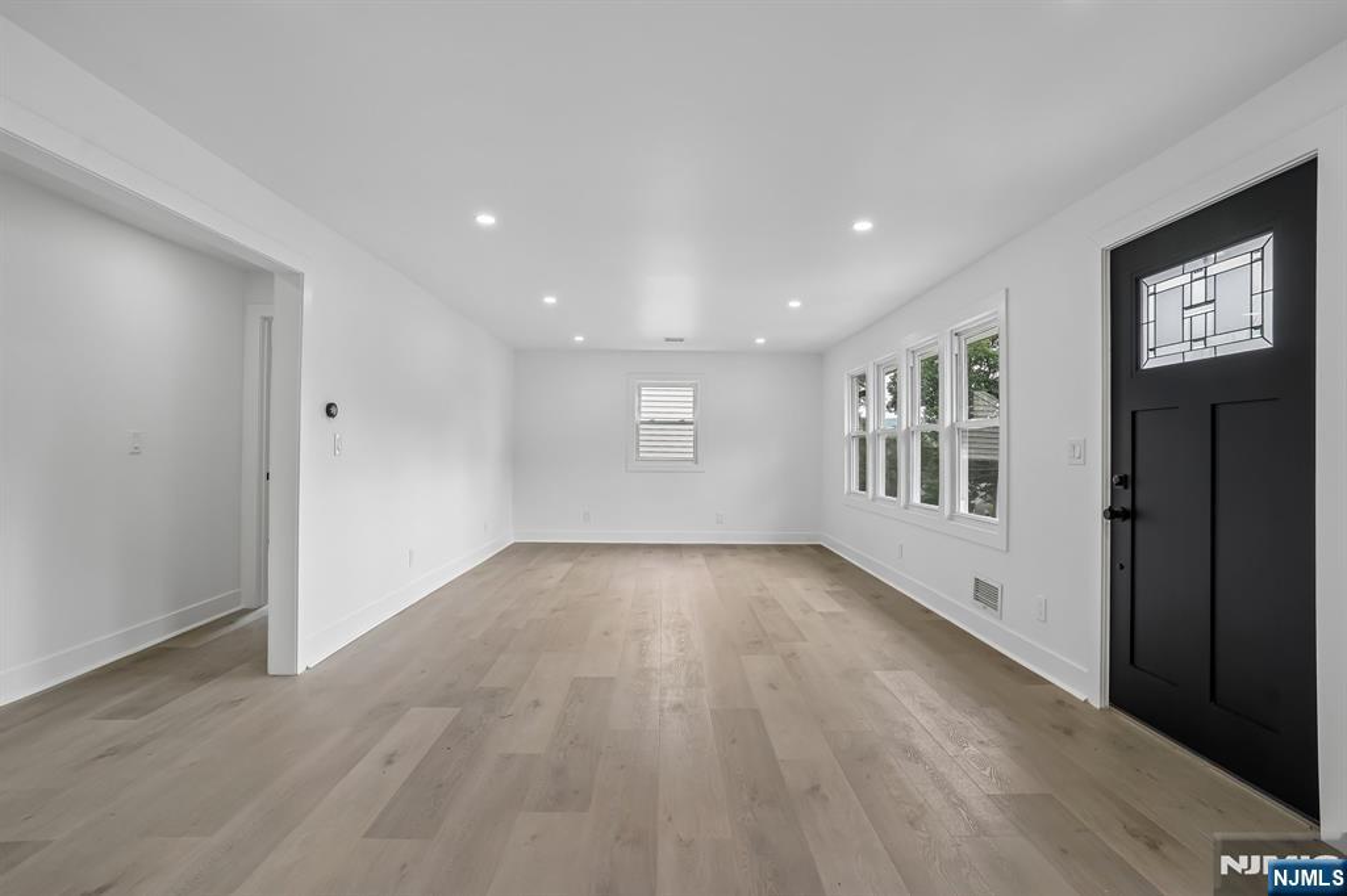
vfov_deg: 73.7
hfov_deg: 96.8
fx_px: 598
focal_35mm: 16
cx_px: 674
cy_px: 448
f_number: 8
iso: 400
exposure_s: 1/30
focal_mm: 16
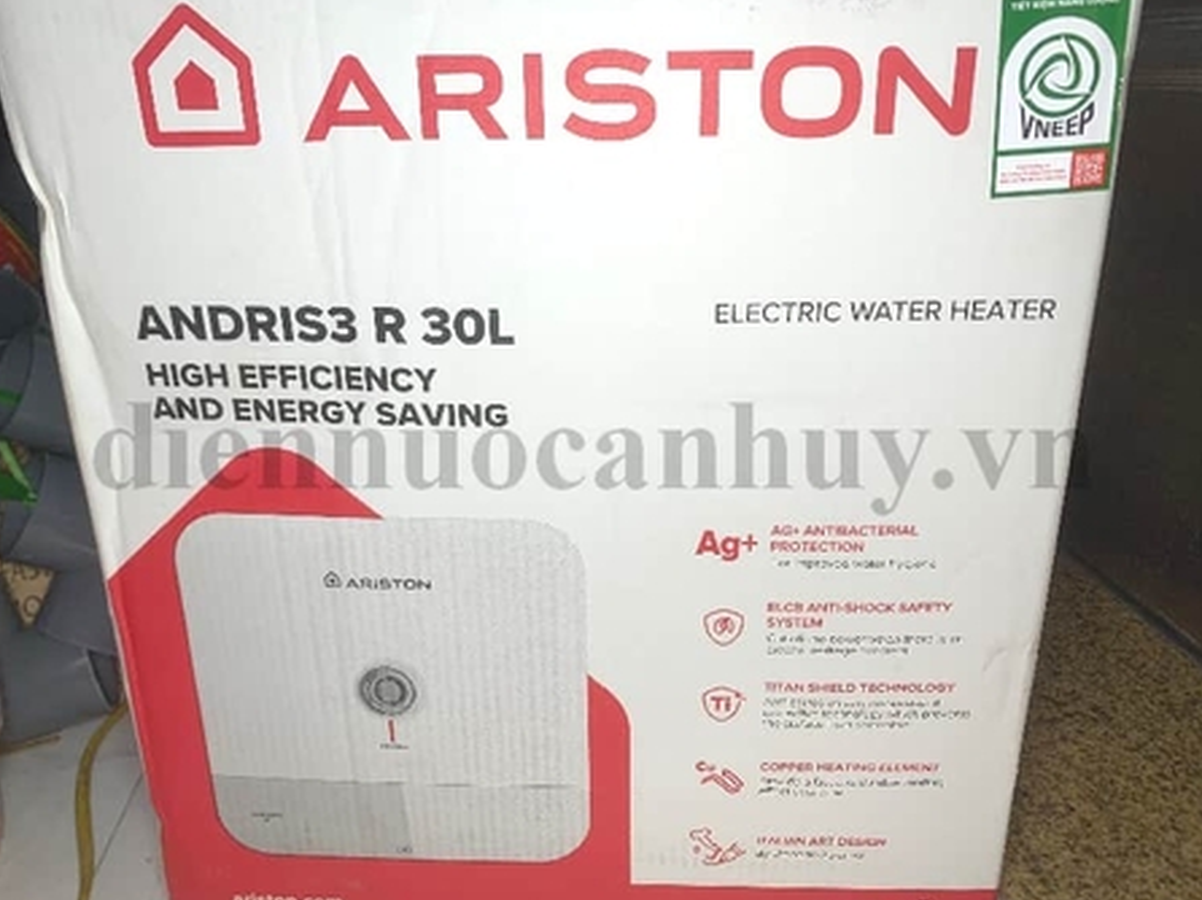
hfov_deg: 63.5
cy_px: 445
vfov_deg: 49.7
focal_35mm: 28
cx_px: 593
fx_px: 972
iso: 40
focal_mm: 4.25
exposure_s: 1/122
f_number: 1.8
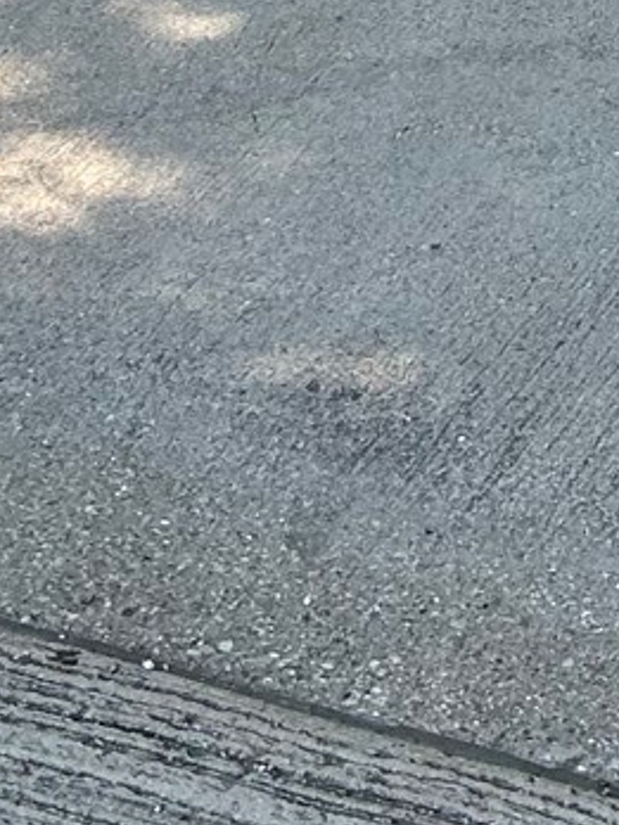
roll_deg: +0.1
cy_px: -898
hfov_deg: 9.3
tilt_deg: -7.9
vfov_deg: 11.5
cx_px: 1032
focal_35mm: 153
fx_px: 3648
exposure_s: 1/687
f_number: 1.5
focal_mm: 5.7
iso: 50
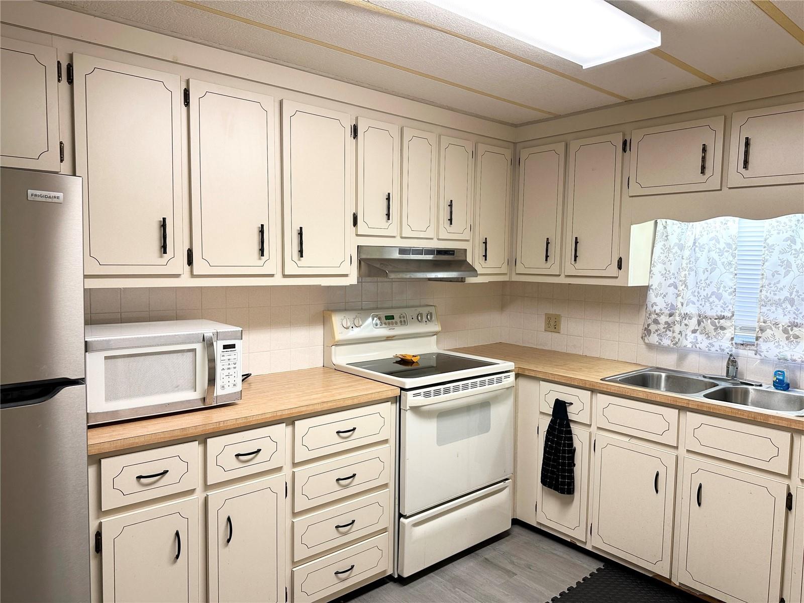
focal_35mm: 24
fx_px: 557
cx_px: 402
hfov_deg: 71.6
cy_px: 302
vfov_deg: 56.8
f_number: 1.78
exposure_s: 1/60
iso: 125
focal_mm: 6.86
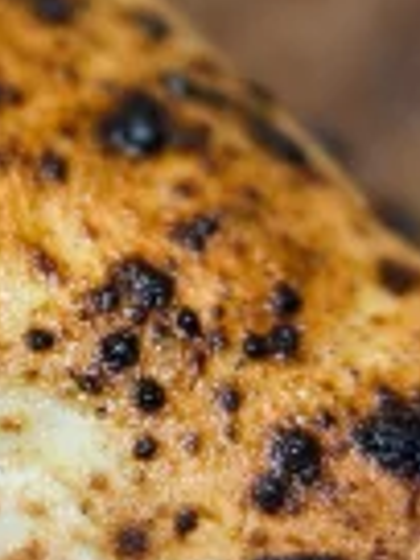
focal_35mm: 113
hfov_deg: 12.5
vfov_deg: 17.4
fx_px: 1828
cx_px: -198
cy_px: 266
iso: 50
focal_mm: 5.4
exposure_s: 1/120
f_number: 1.8
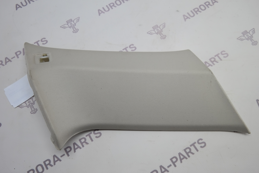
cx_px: 130
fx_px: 209
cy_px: 86
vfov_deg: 45.0
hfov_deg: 63.7
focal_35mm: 29
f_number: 3.5
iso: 100
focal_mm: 19
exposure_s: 1/80
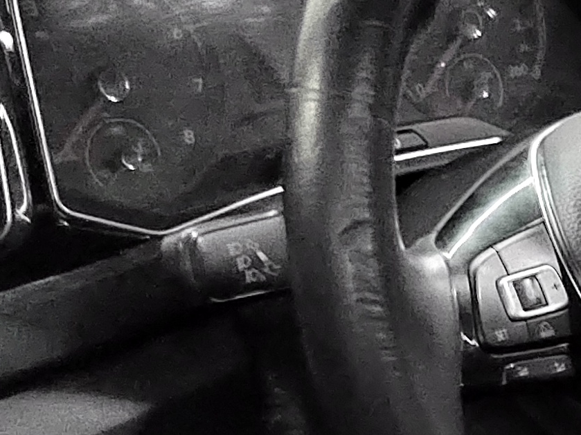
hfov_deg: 16.8
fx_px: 1796
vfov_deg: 13.2
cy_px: 611
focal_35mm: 107
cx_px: 849
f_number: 1.9
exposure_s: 1/10
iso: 6400
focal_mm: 5.52
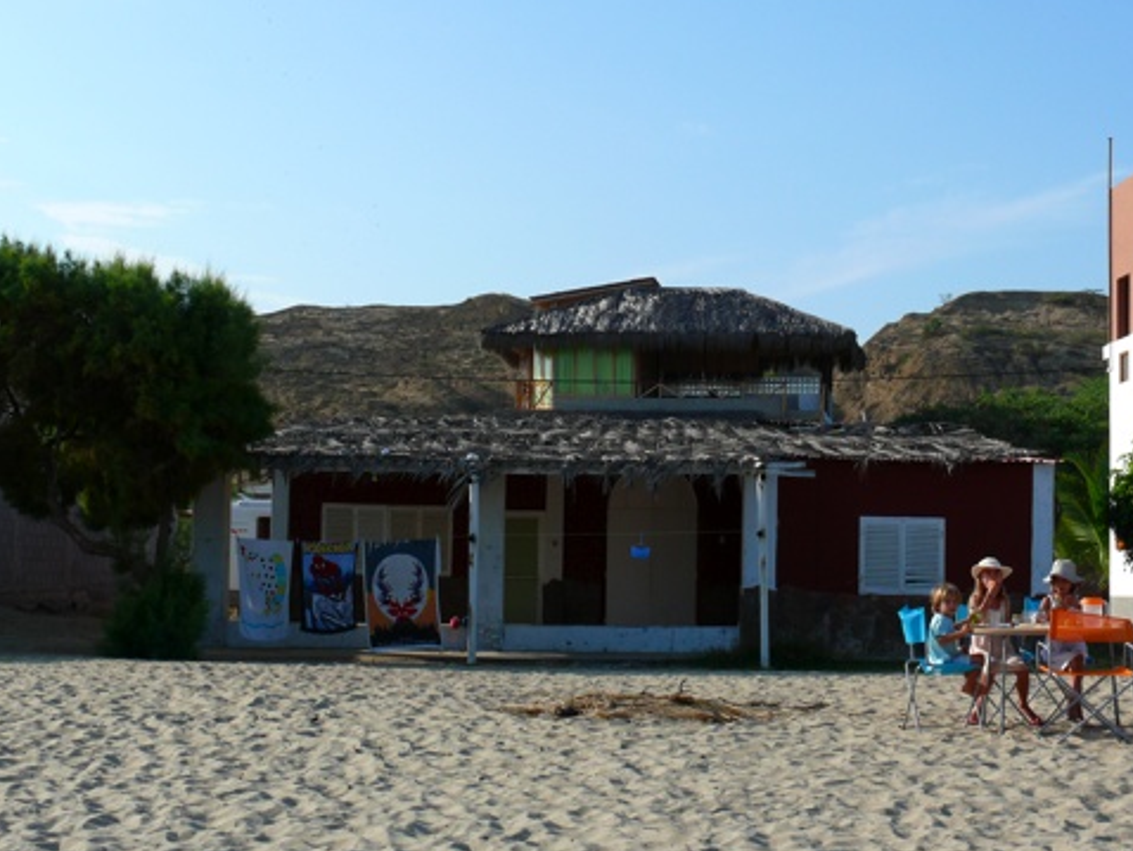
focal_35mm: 64
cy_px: 450
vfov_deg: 22.9
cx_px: 654
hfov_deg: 30.2
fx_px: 2096
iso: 100
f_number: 5.6
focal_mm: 10.9
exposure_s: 1/400
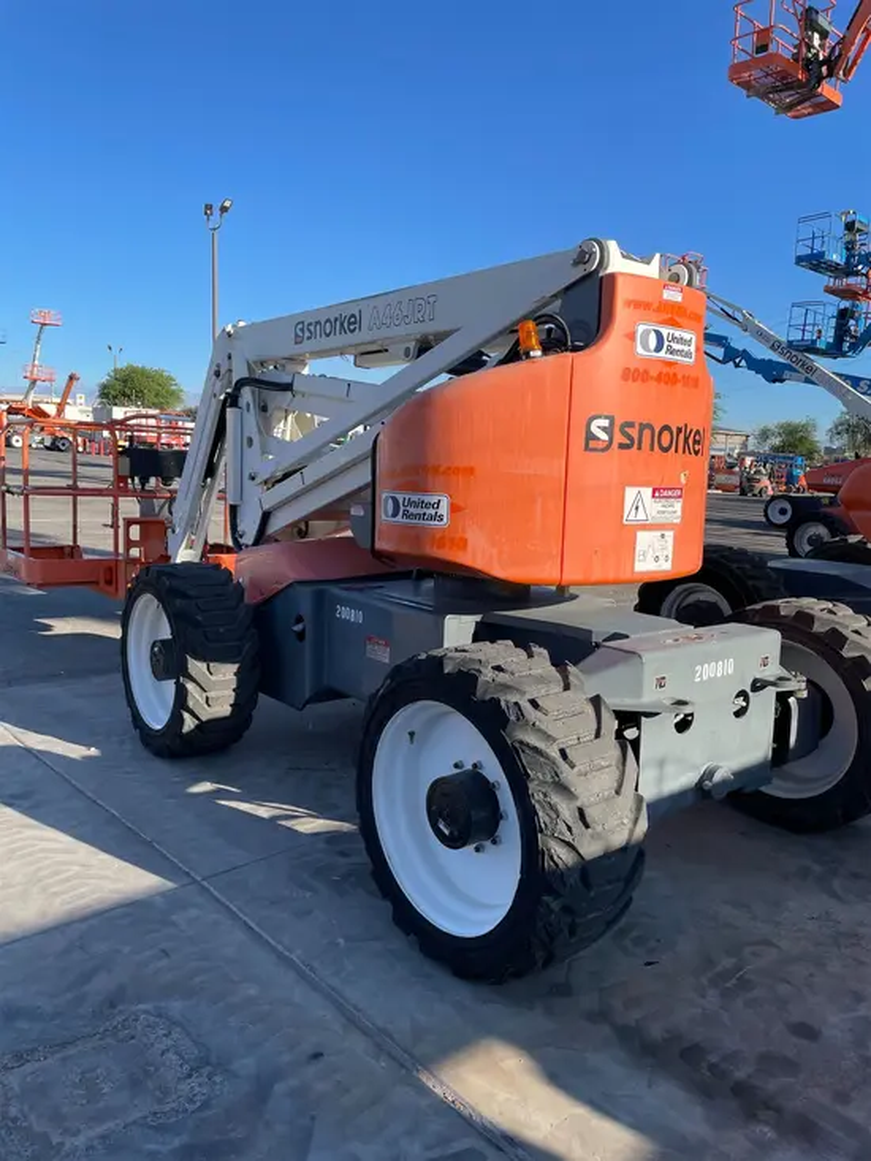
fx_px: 872
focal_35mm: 26
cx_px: 436
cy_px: 580
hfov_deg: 53.1
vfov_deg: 67.3
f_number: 1.6
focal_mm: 4.2
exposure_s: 1/2304
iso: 32
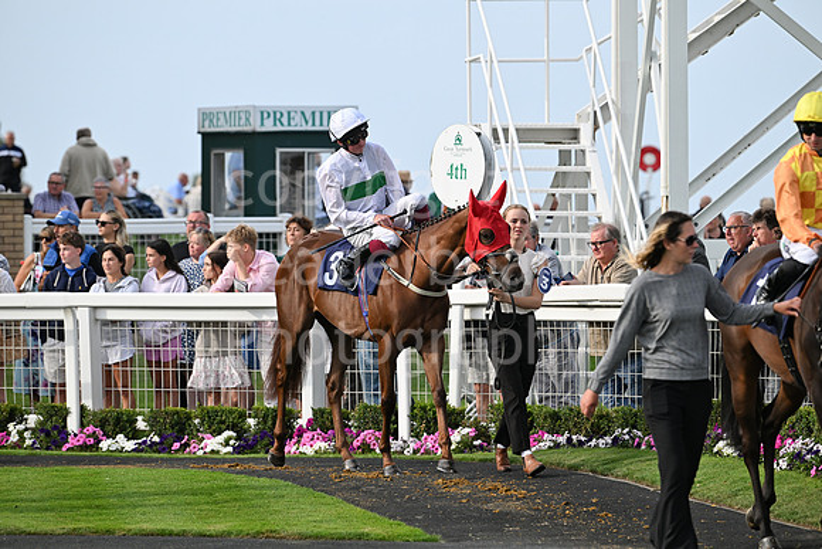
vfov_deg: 6.9
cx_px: 411
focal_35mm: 200
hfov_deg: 10.3
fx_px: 4568
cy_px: 274
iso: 800
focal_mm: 200
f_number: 4.5
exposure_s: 1/3200
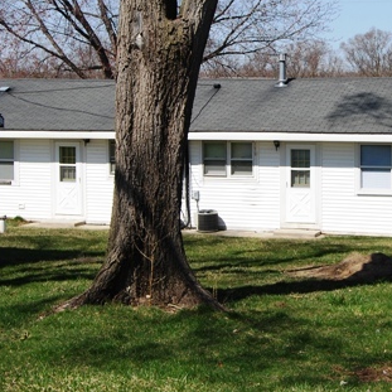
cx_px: 290
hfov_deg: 21.7
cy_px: 156
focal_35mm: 79
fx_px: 1012
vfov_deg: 21.9
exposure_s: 1/320
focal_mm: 30
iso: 100
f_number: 9
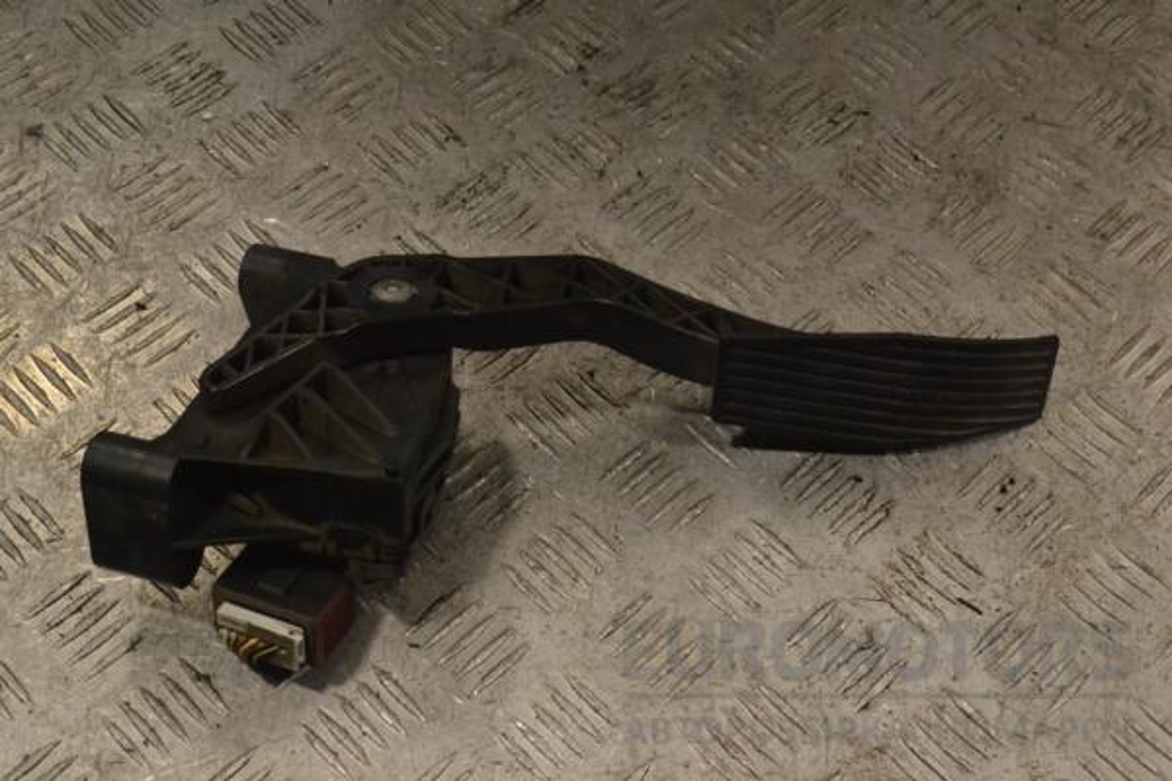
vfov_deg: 23.8
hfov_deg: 35.1
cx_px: 586
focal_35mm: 57
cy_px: 390
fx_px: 1856
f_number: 11
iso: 3200
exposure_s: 1/500
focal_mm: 38
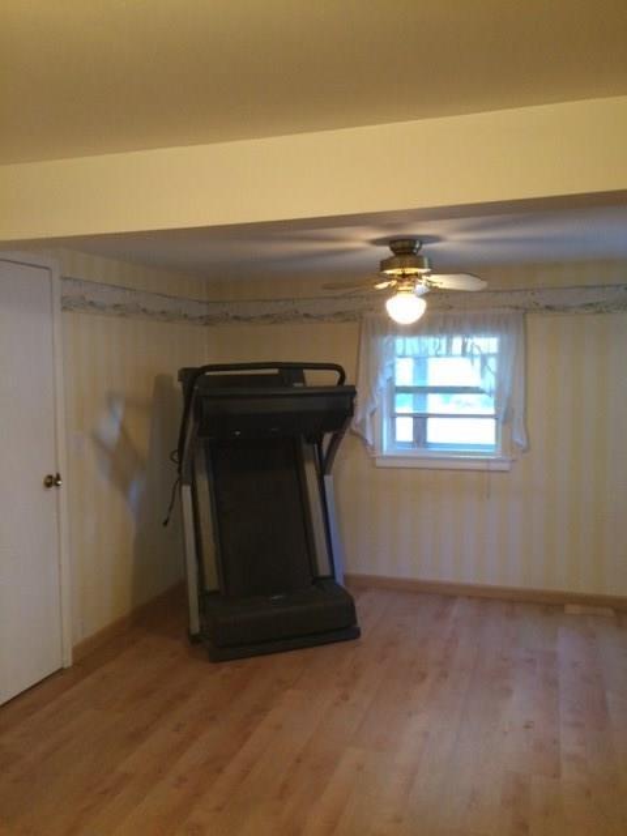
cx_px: 314
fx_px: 700
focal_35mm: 29
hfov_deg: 48.2
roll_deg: +1.0
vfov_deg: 61.7
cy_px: 418
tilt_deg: -4.4
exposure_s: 1/30
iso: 250
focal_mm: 4.15
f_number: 2.2
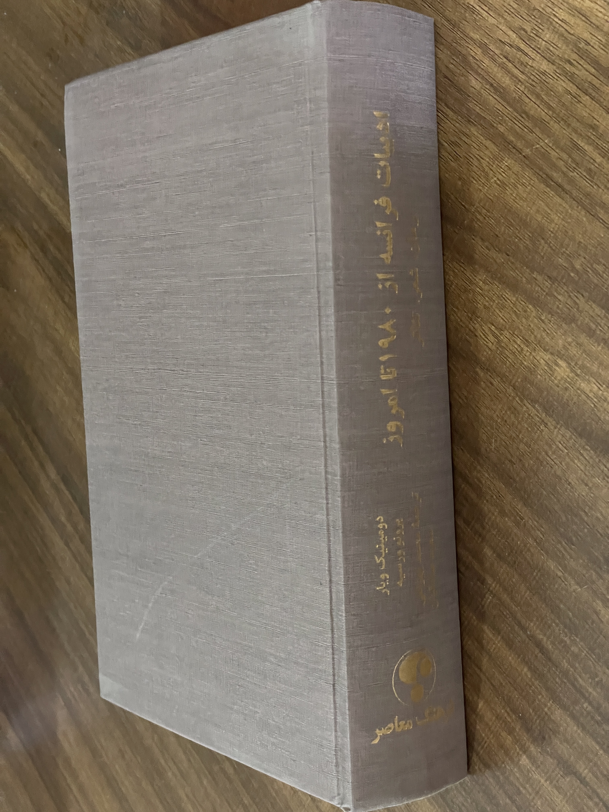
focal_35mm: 52
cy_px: 406
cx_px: 304
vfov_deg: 36.8
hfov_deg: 28.0
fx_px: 1220
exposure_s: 1/30
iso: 1000
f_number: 2
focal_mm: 6
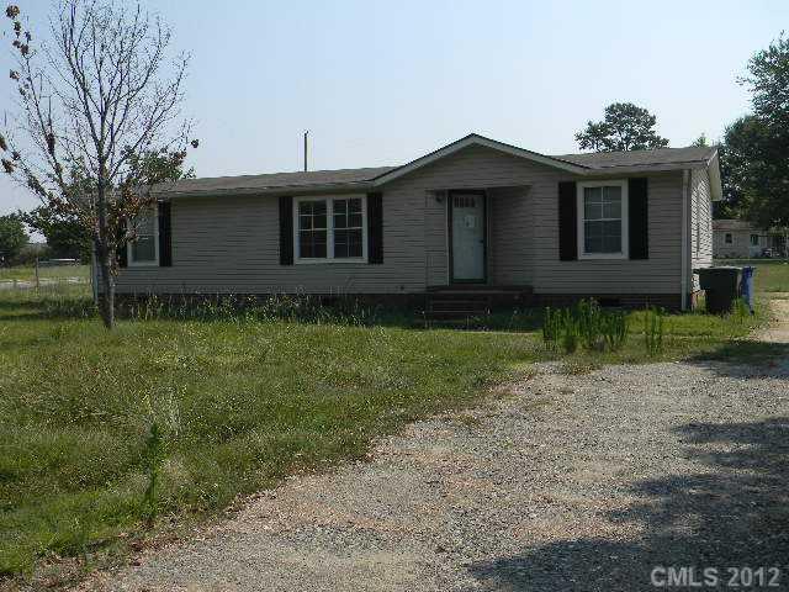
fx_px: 821
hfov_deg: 51.4
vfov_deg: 39.7
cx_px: 394
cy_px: 296
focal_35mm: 36
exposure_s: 1/249
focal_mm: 6.4
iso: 80
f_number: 7.4
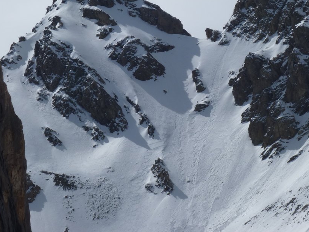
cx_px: 180
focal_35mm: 232
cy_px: 79
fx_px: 2071
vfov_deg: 6.4
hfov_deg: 8.5
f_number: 8
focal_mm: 30.5
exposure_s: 1/640
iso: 80
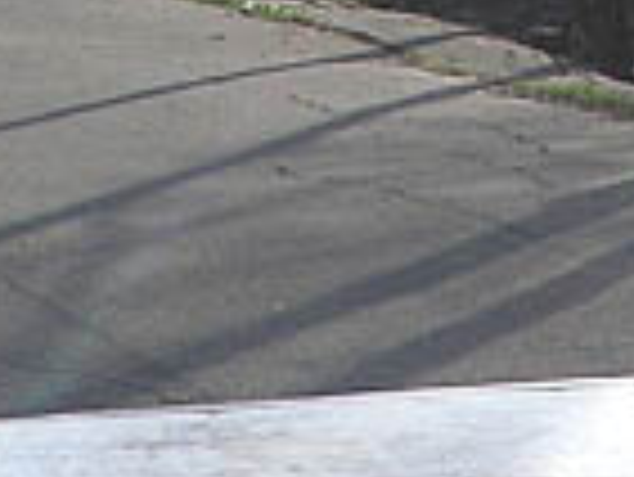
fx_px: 3630
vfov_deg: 7.2
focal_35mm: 198
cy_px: 976
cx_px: 405
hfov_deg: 10.0
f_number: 4.3
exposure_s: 1/500
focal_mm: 5.8
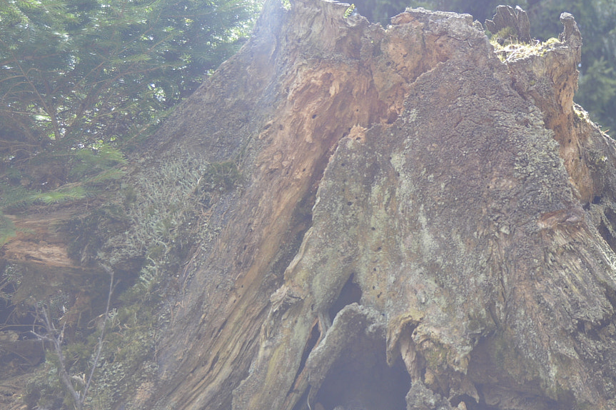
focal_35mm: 89
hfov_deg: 22.7
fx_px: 1522
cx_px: 434
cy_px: 257
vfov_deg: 15.3
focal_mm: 32
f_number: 5.6
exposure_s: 1/125
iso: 125
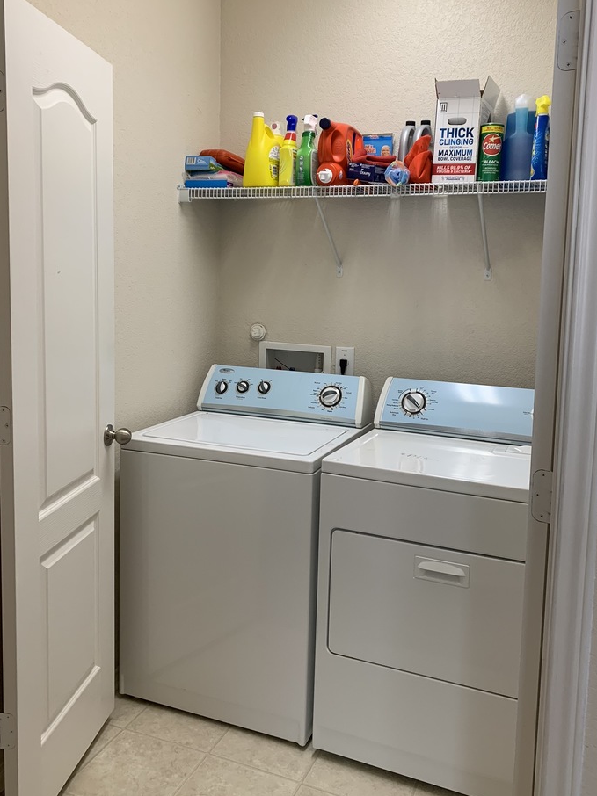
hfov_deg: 45.4
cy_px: 360
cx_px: 291
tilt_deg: -4.3
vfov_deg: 58.3
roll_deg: -1.6
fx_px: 713
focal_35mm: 31
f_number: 1.8
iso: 64
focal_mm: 4.25
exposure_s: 1/60
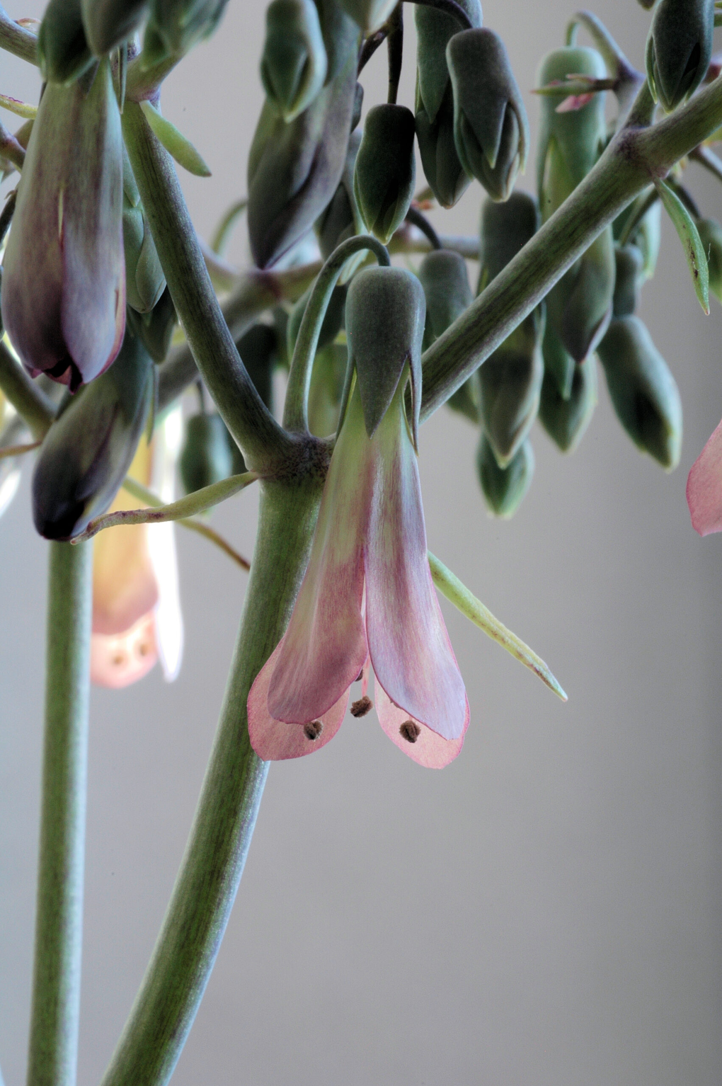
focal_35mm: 135
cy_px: 543
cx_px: 361
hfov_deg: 10.1
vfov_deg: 15.2
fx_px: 4069
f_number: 32
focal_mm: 90
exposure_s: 1/2
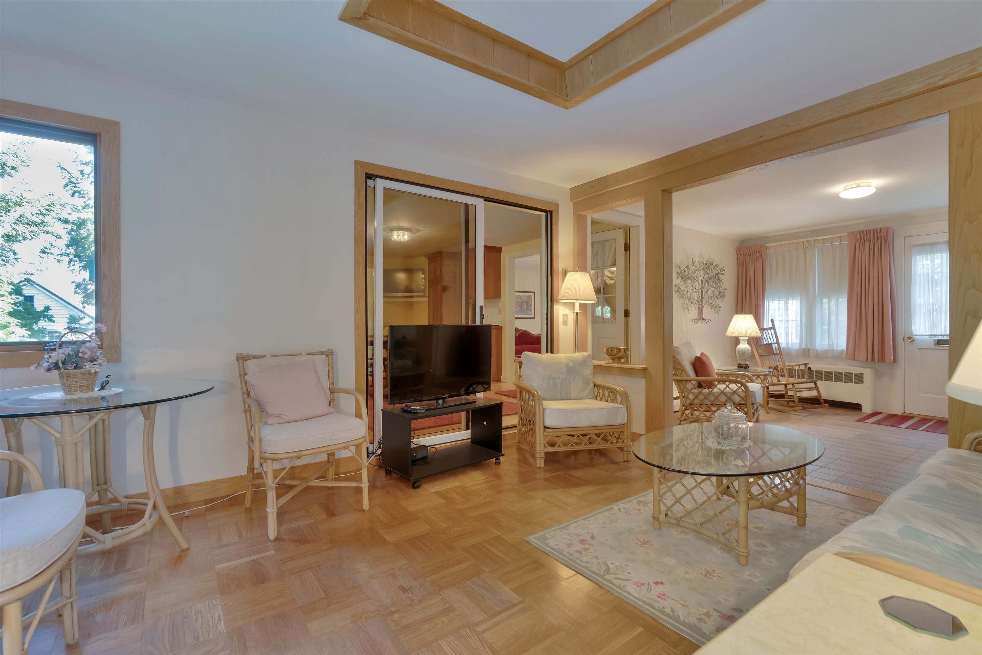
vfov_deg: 73.8
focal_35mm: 16
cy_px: 328
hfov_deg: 96.7
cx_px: 491
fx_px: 436
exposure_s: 1/45
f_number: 8
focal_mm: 16
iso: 800
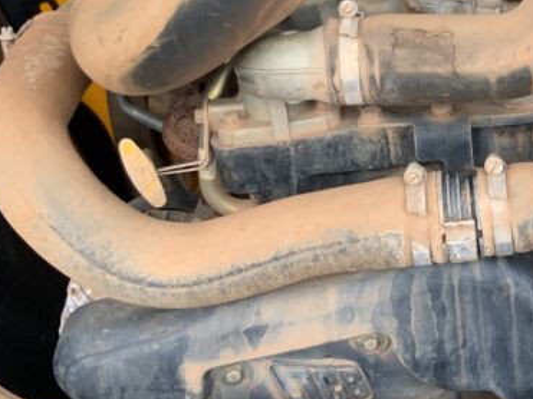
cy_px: 22
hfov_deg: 22.8
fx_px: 1231
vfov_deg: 18.1
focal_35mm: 80
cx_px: 611
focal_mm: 3
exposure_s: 1/312
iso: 16
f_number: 1.8
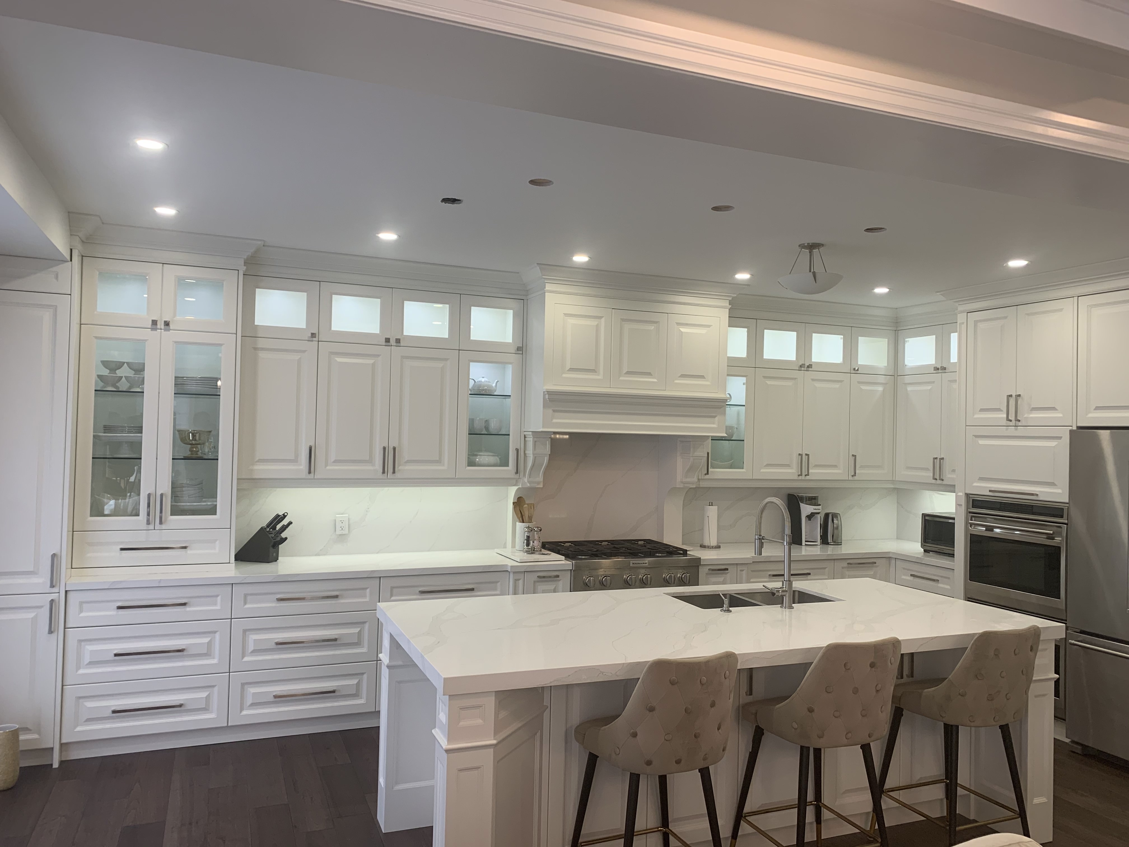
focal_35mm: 26
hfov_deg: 67.3
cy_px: 424
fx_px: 848
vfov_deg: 53.1
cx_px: 564
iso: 64
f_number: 1.8
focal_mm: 4.25
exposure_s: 1/120
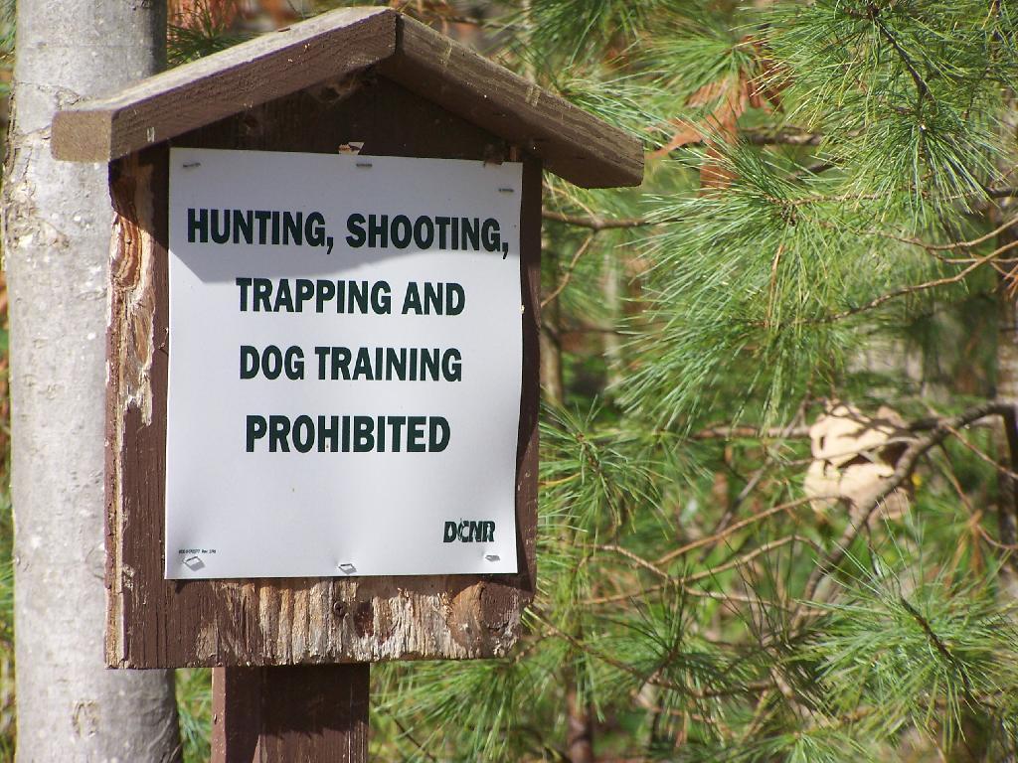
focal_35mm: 238
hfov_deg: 8.3
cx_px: 509
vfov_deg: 6.2
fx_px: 6999
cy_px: 382
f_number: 3.3
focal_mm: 39.5
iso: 100
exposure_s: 1/1000
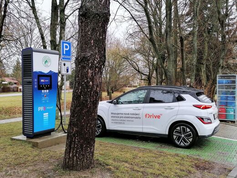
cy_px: 89
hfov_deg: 50.1
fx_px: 253
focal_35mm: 37
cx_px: 118
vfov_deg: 38.7
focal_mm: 5.3
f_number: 1.8
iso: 100
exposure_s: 1/120
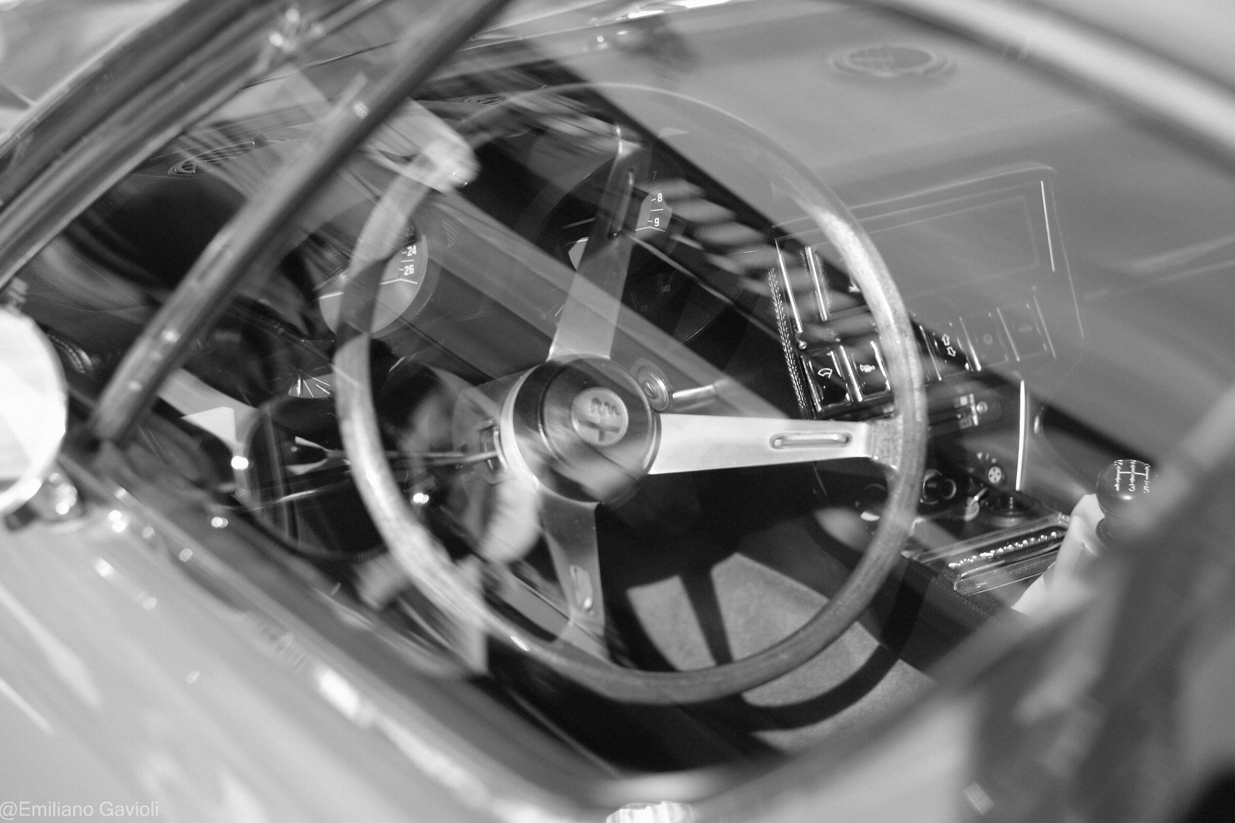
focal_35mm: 84
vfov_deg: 16.3
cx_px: 618
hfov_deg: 24.2
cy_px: 412
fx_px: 2881
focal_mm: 56
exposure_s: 1/1000
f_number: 2.2
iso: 200
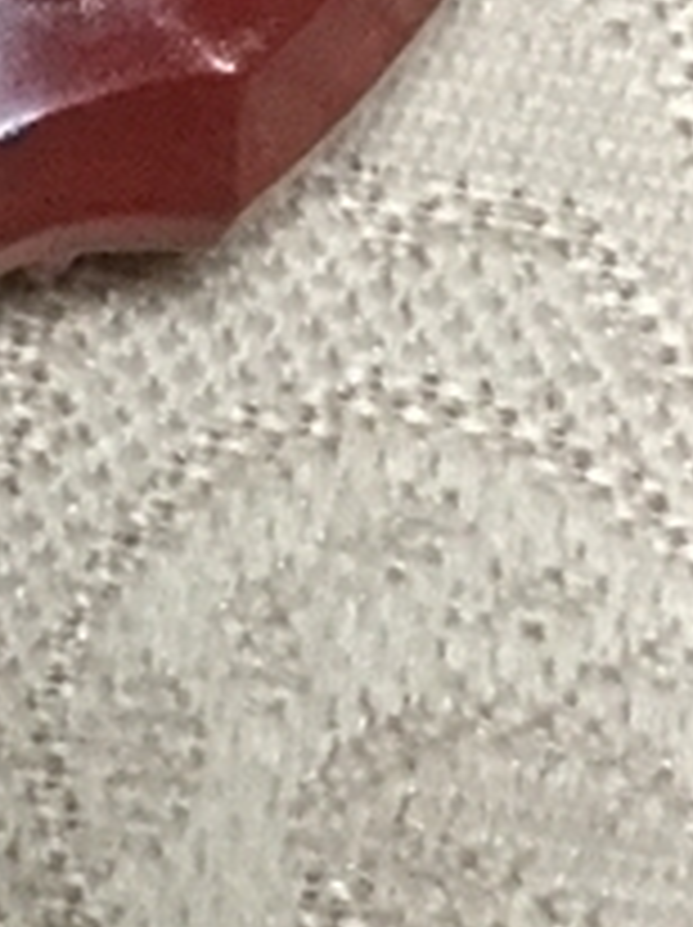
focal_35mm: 181
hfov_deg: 7.8
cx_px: -801
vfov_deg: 10.5
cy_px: -477
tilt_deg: -68.2
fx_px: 4841
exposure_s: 1/30
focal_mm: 3.3
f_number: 2.4
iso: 200
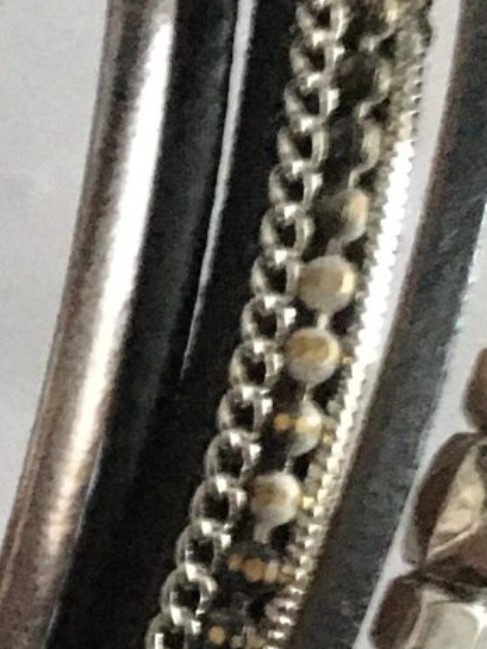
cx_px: -437
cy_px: 790
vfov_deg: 12.1
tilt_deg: -71.0
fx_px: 3001
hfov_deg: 8.8
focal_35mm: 160
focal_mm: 4.15
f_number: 2.2
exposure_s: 1/17
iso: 500
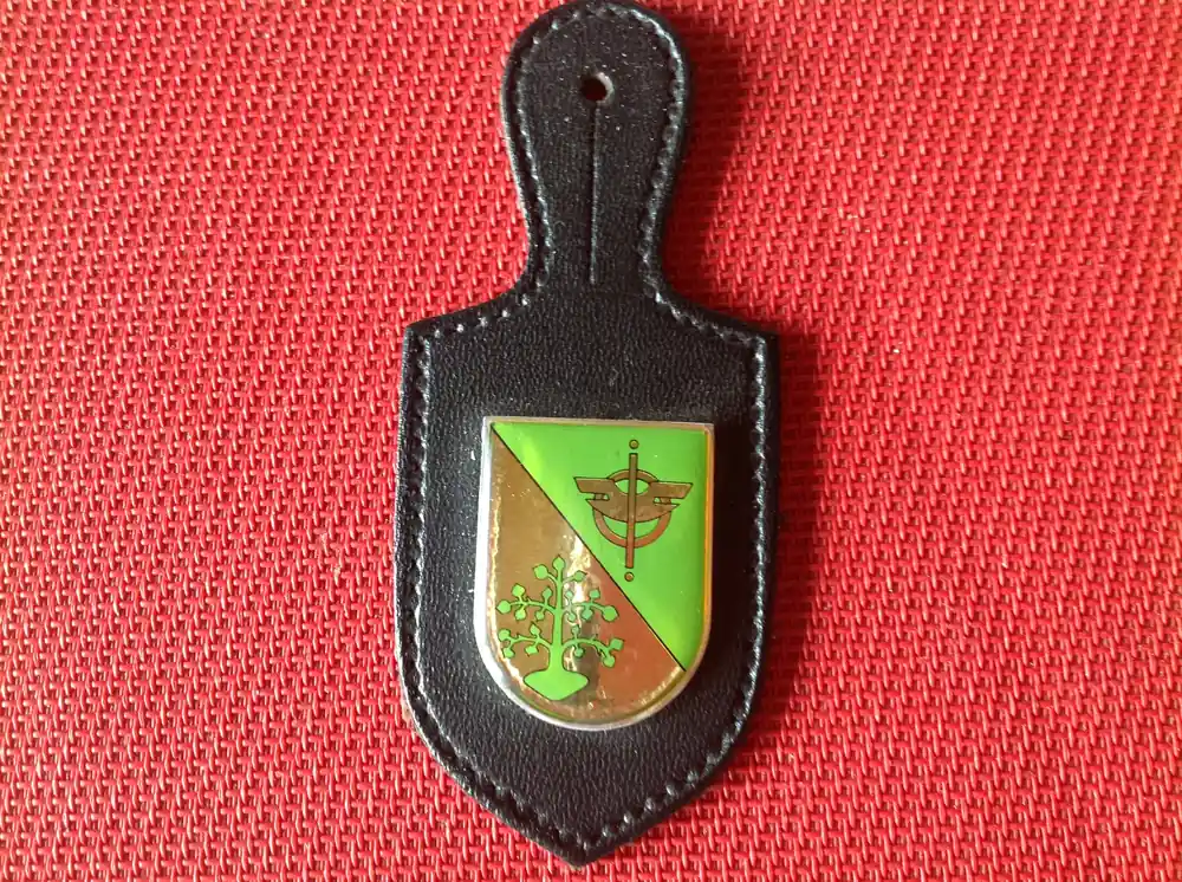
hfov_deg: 52.7
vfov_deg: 40.6
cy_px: 441
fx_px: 1193
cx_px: 591
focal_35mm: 35
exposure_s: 1/15
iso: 100
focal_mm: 4.28
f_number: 2.4
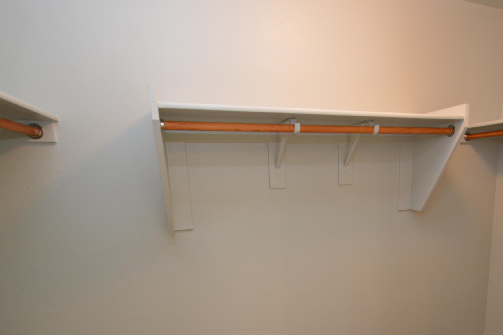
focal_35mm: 21
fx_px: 293
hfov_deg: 79.9
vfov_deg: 58.4
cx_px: 310
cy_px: 218
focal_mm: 10
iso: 560
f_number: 3.5
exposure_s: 1/60
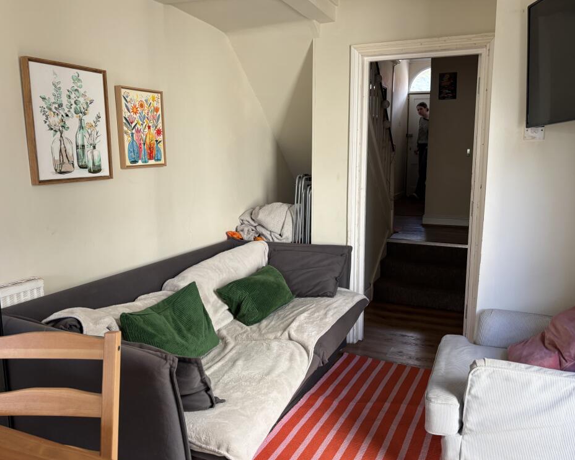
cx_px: 307
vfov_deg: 51.5
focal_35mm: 28
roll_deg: -0.1
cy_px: 227
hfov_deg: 62.2
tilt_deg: -7.9
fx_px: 476
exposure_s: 1/121
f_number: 1.6
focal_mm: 5.96
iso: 100
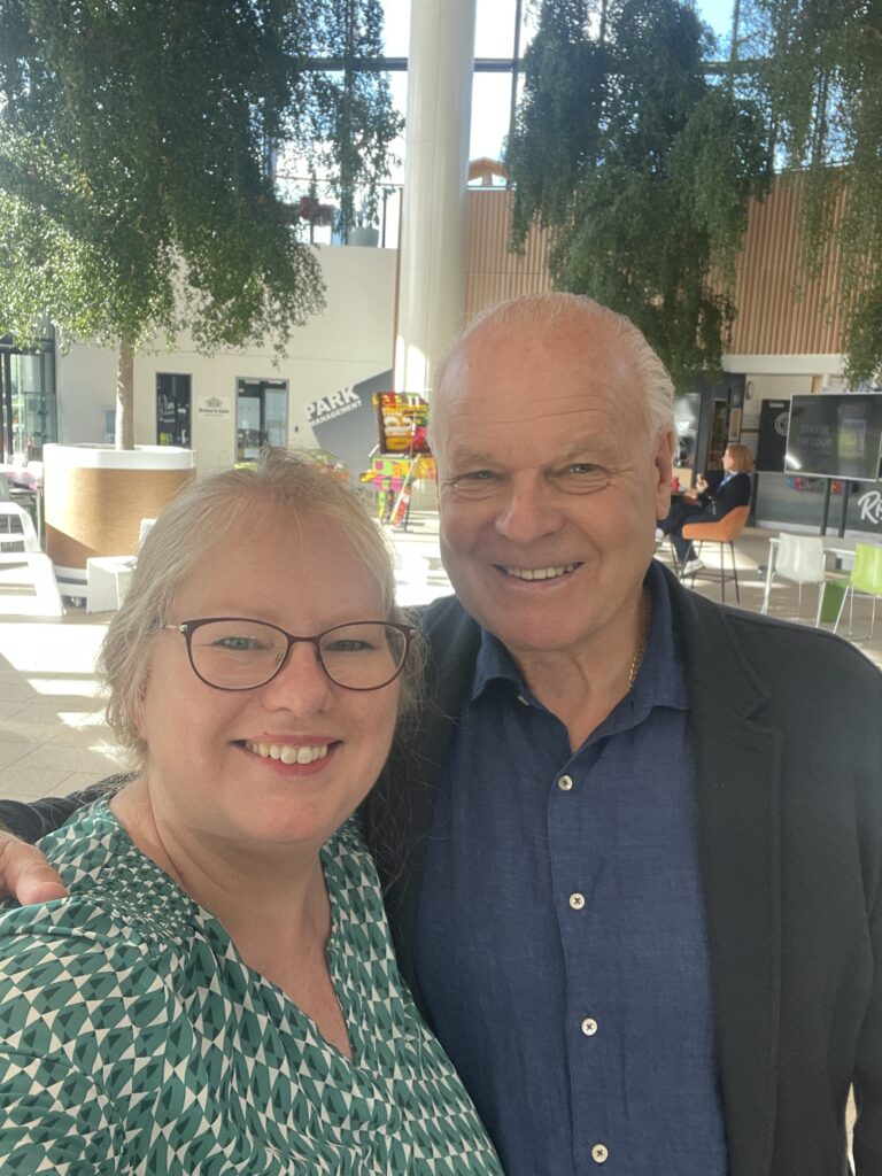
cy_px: 588
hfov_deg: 46.8
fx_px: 1019
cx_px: 441
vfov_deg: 60.0
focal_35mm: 30
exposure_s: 1/119
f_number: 2.2
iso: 100
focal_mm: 2.71
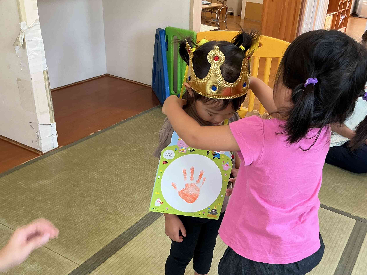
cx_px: 227
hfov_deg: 49.7
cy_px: 173
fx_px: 392
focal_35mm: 37
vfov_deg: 38.4
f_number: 1.8
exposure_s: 1/60
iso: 50
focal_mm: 3
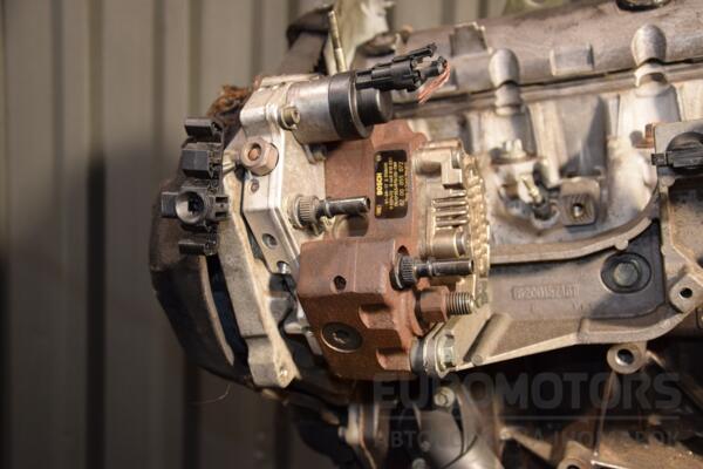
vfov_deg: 31.9
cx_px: 352
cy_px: 234
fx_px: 820
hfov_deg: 46.4
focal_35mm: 42
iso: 800
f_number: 5
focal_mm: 28
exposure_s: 1/80
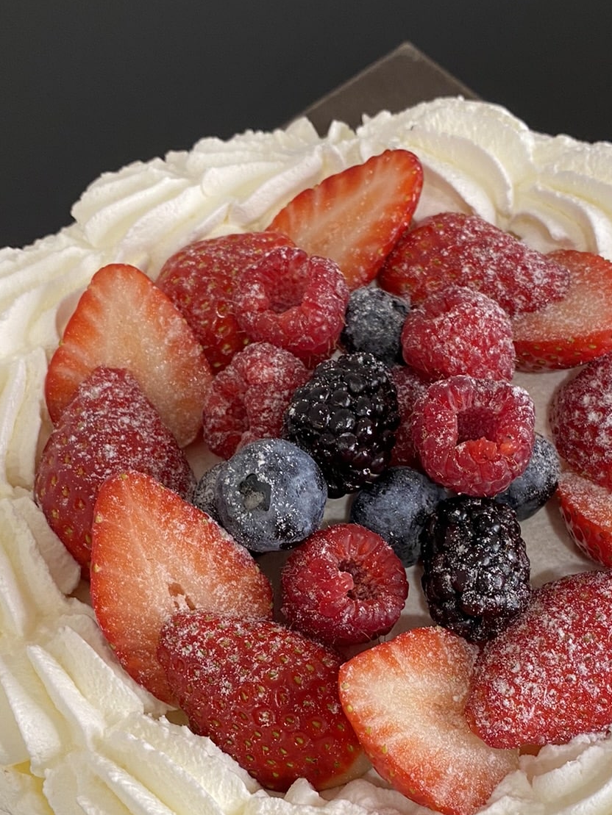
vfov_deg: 39.2
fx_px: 1131
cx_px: 388
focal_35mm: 48
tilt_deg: -64.4
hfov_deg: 30.1
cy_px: 545
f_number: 1.8
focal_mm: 4.25
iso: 80
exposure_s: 1/50
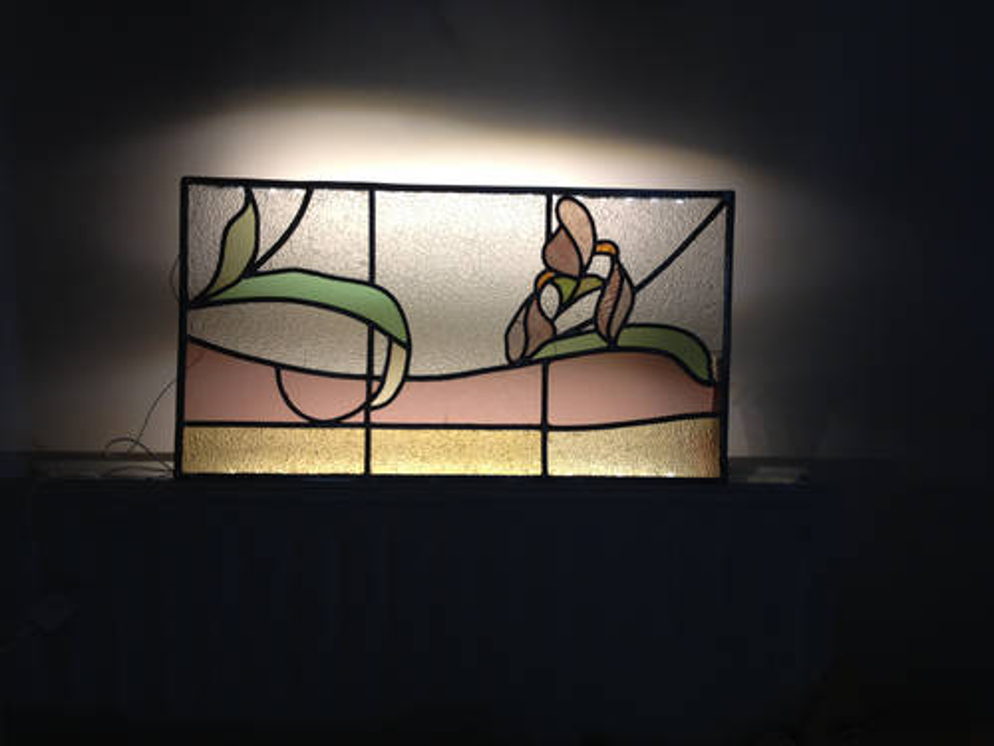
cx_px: 497
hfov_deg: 52.6
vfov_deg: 40.7
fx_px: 1005
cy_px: 373
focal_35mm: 35
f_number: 2.4
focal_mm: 4.28
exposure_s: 1/30
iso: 50
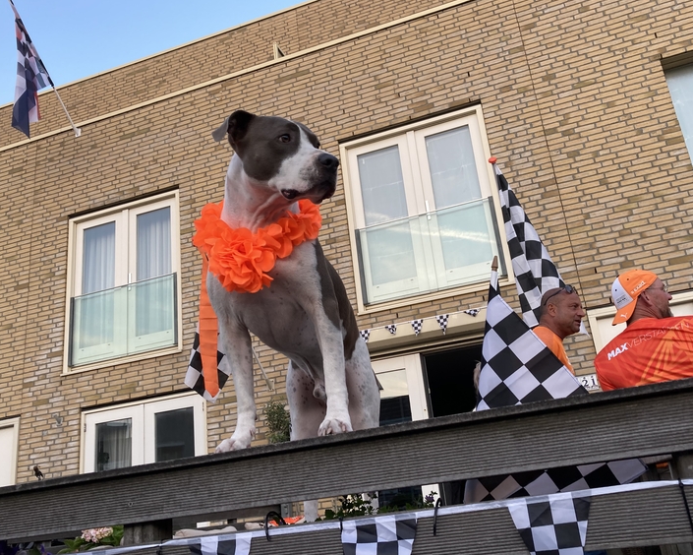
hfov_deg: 57.1
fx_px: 636
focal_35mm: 31
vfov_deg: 47.1
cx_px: 376
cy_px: 283
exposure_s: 1/121
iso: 40
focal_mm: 3.99
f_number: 1.8
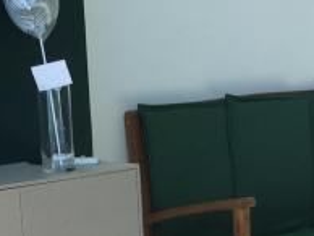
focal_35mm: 153
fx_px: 1390
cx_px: 202
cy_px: 414
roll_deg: +1.6
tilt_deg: -16.9
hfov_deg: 12.9
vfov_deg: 9.3
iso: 32
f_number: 2.2
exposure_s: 1/197
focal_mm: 4.15
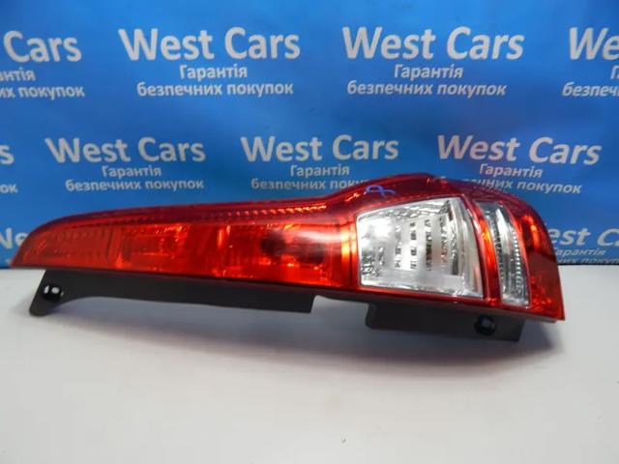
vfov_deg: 58.9
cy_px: 232
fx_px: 411
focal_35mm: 23
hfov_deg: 73.9
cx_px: 310
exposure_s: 1/40
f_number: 3
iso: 125
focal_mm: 4
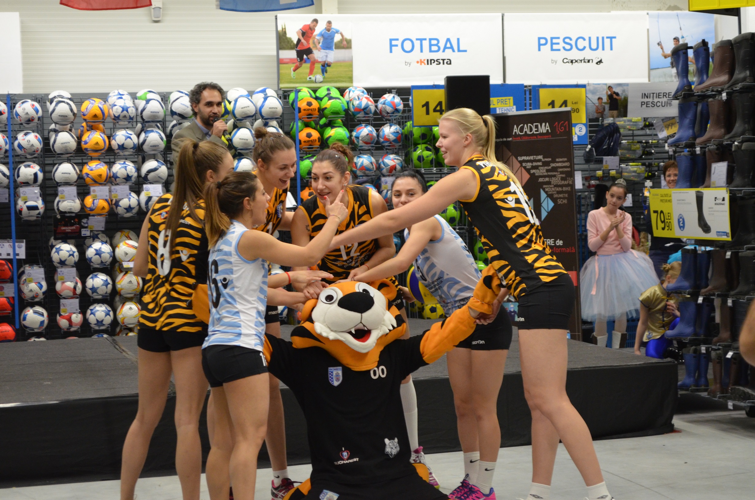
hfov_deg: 24.7
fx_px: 1727
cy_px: 250
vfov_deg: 16.5
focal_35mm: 82
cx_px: 378
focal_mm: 55
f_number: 5.6
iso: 1600
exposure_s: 1/125
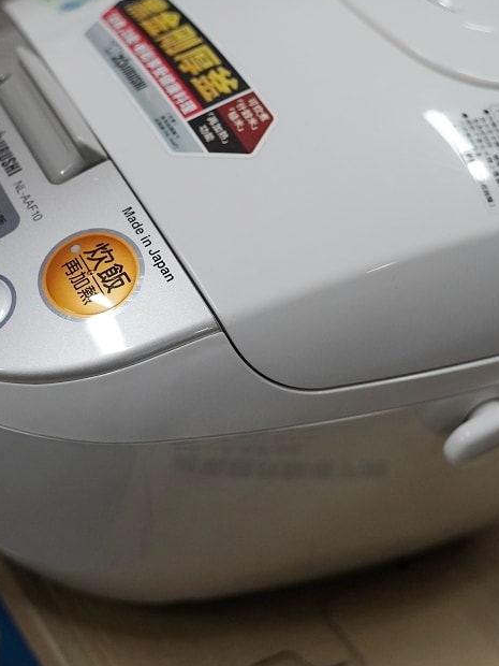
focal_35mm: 67
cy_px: 280
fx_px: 1288
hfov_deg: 21.9
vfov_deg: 28.9
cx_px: 262
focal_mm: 36
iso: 2000
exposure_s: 1/160
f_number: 2.8
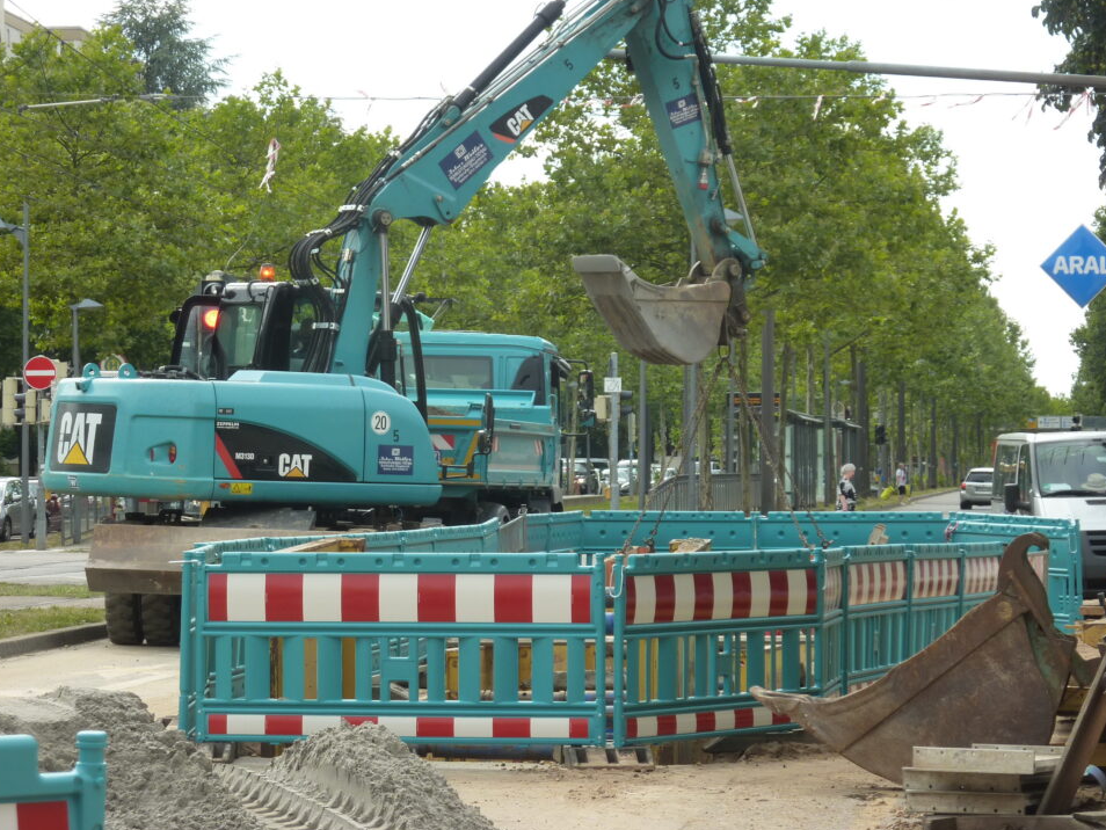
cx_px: 521
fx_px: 4698
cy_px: 391
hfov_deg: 13.4
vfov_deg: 10.1
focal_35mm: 147
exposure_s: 1/250
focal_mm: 22.5
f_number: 4.5
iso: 125
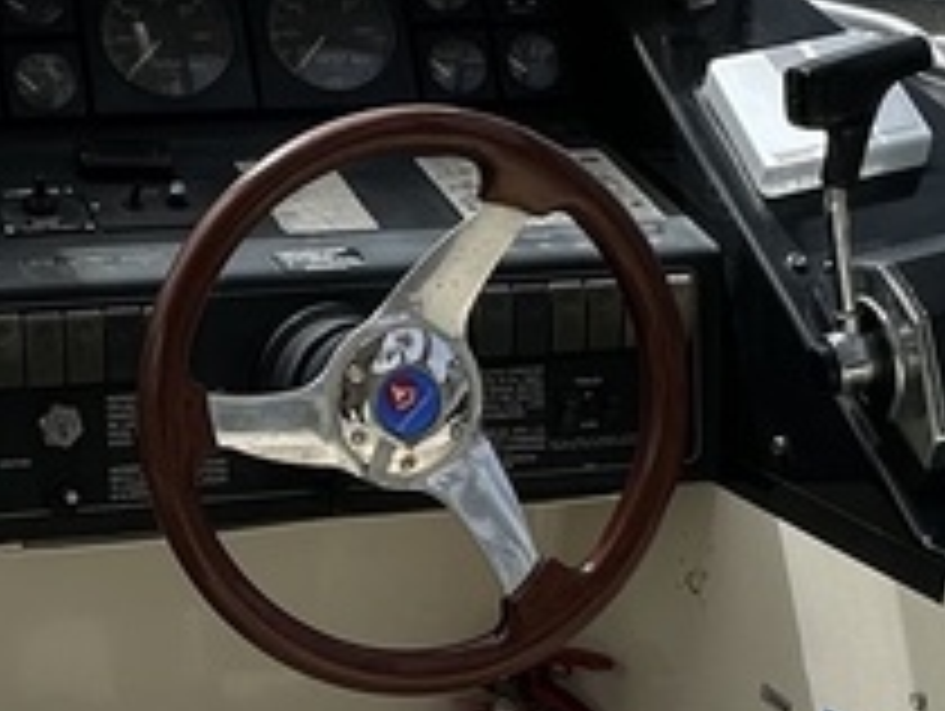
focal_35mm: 80
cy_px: 464
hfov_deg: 23.3
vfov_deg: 18.4
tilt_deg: -18.2
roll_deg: +1.6
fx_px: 2186
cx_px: -9
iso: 50
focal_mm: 2.22
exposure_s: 1/1082
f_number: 2.2
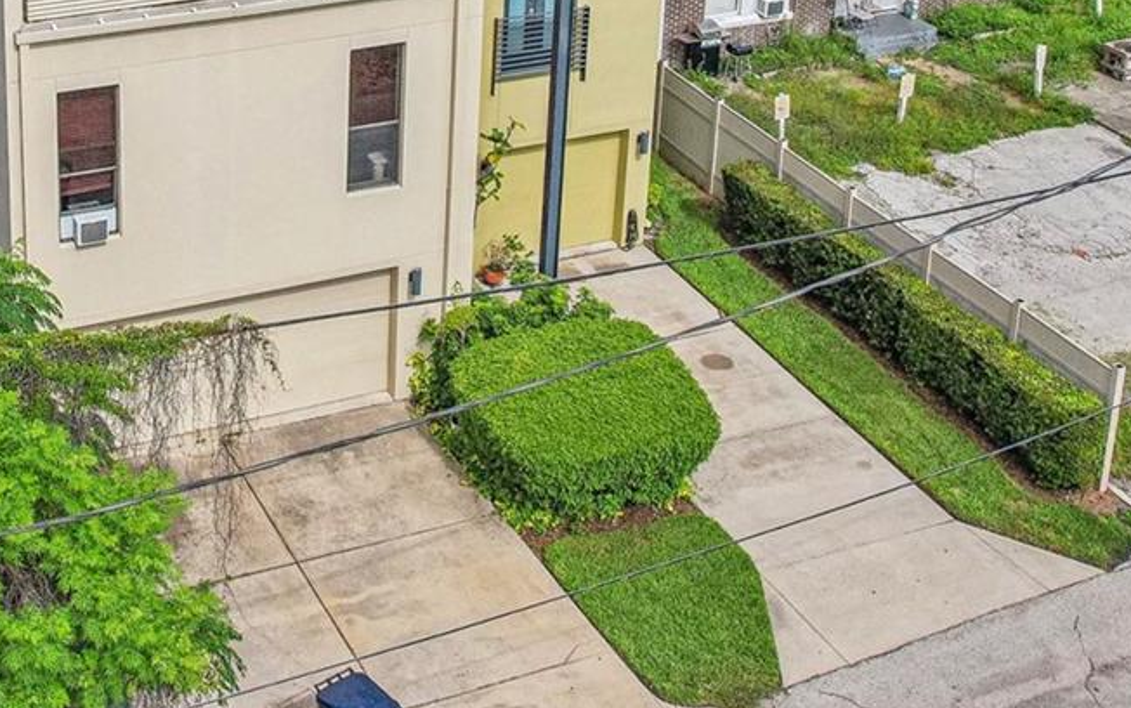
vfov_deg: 21.5
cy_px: -196
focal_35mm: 55
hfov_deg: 36.1
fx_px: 1696
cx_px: 293
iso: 400
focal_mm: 8.4
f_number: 2.8
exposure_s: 1/6400
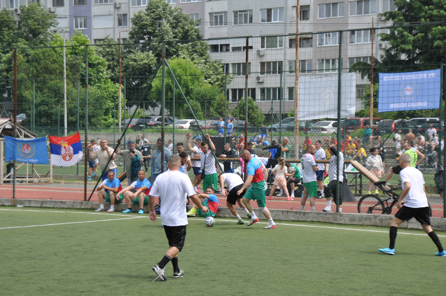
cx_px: 223
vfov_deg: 13.8
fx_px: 1225
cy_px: 148
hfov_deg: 20.6
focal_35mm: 99
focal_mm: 66
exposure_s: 1/500
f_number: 5.6
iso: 200
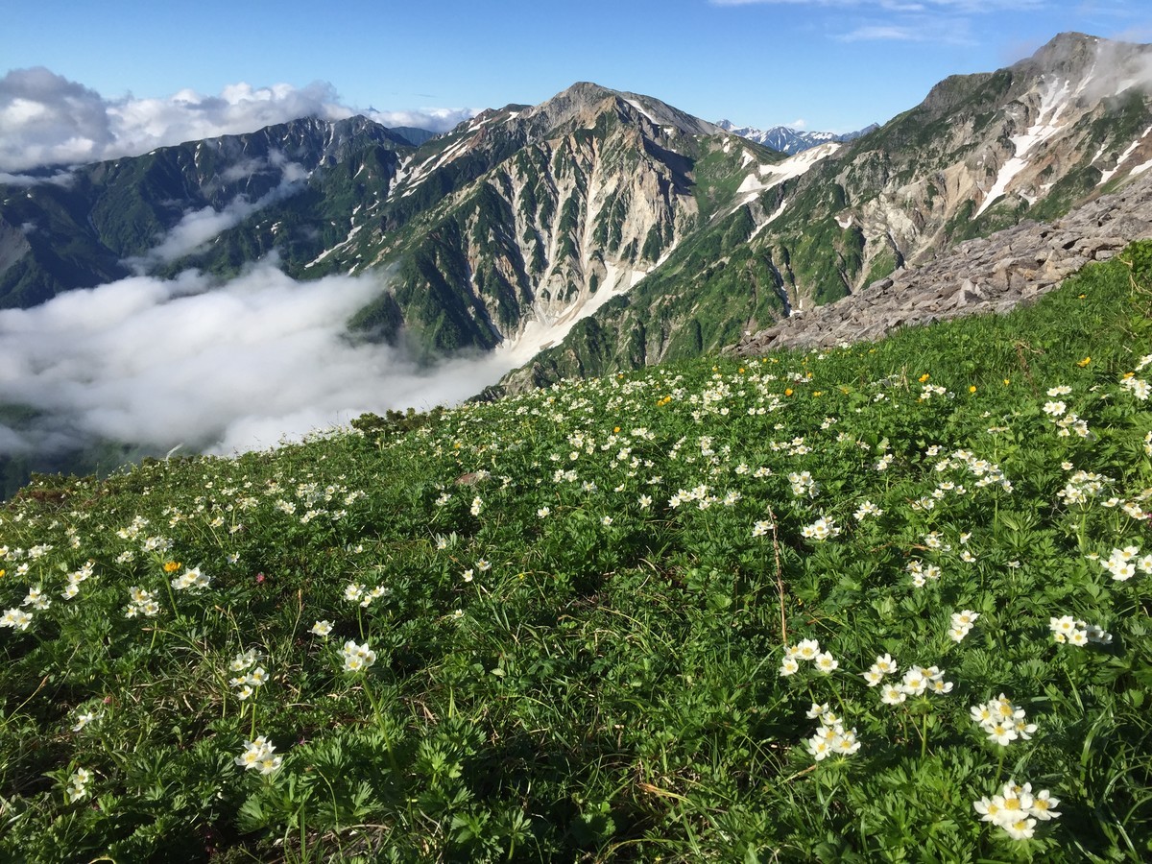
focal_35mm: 29
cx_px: 576
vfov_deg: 48.2
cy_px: 432
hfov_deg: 61.7
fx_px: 965
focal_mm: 4.15
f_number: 2.2
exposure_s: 1/1980
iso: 32
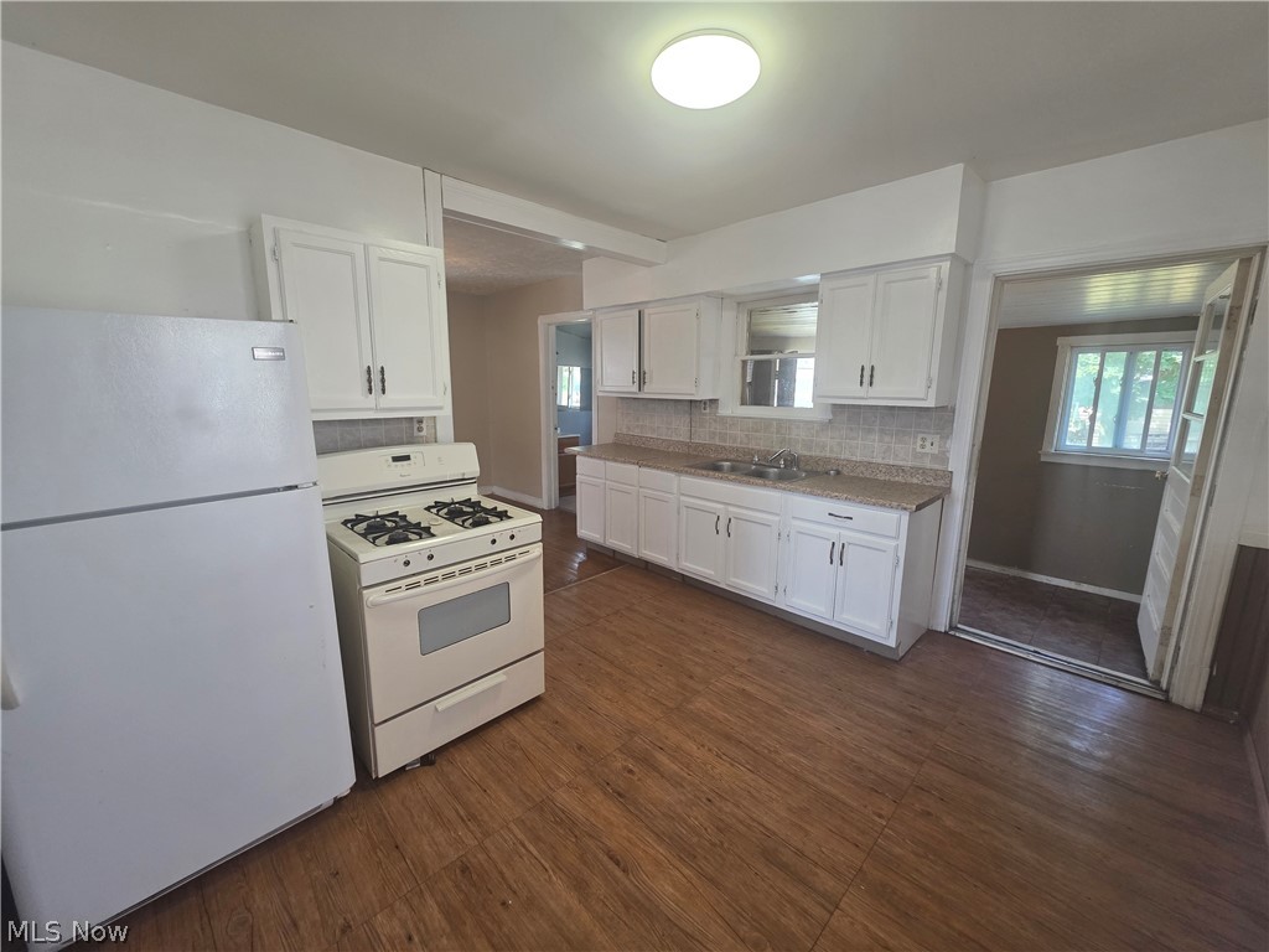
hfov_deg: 106.2
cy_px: 476
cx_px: 634
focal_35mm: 13
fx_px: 477
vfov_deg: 89.9
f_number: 1.9
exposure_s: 1/120
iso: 160
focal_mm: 2.2
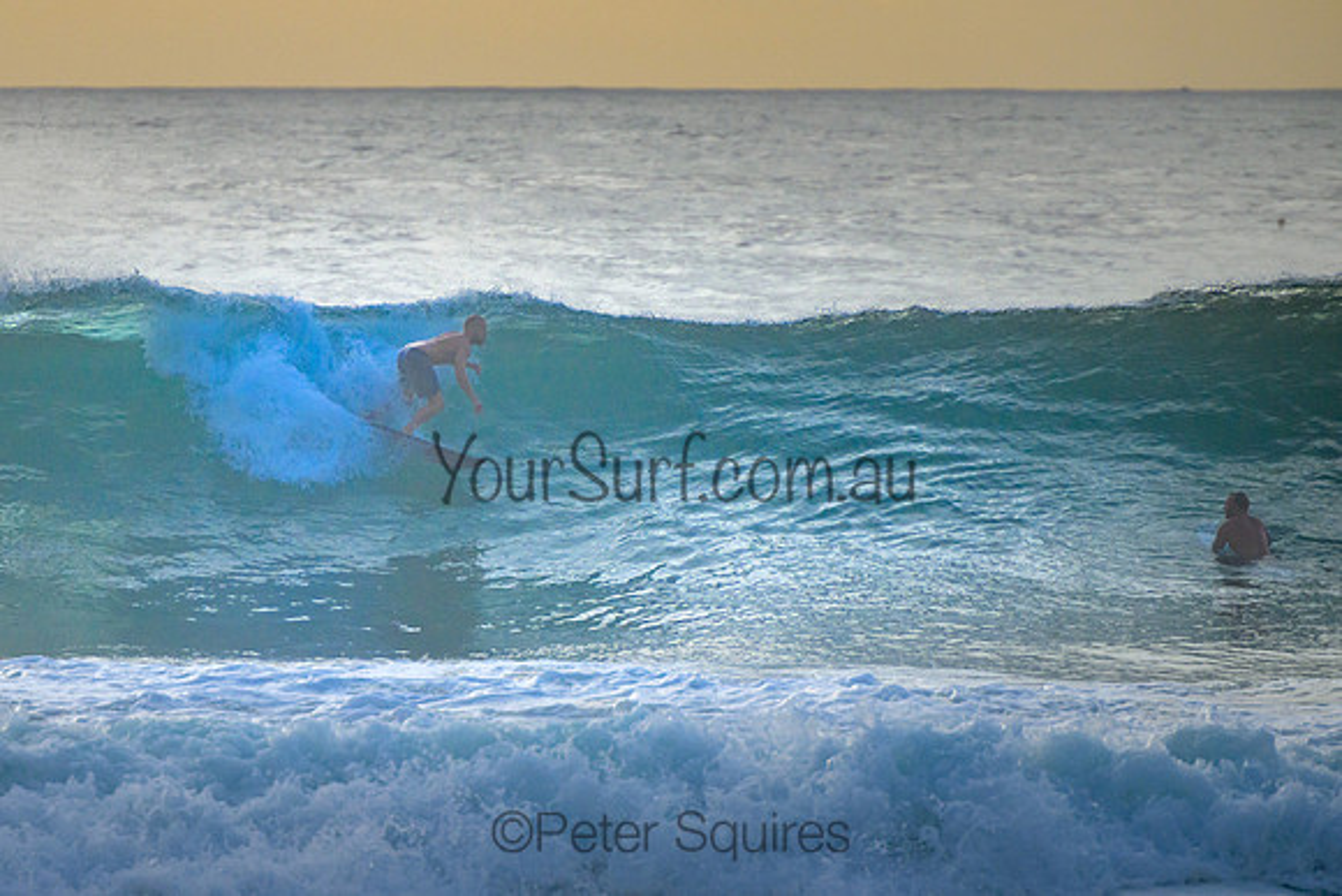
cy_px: 449
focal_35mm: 550
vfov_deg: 2.5
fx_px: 20499
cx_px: 428
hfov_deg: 3.7
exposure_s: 1/2000
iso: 1000
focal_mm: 400
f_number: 5.6
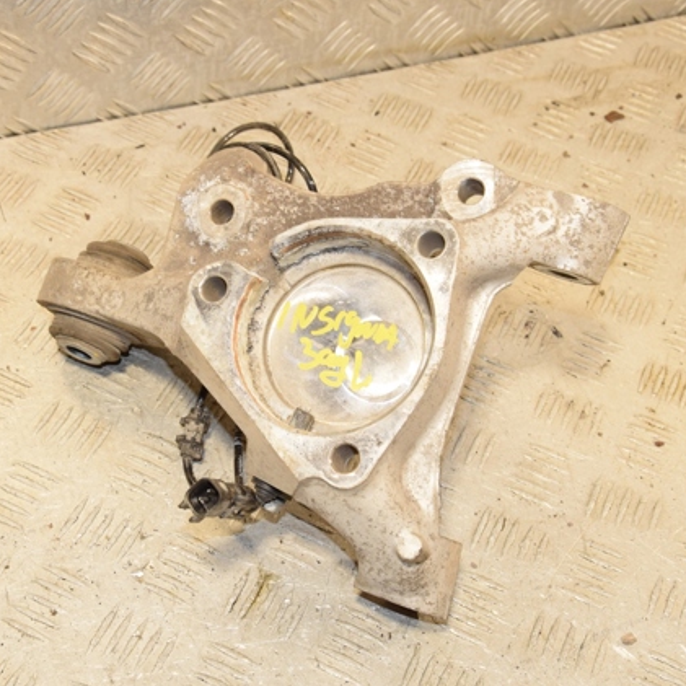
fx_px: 1390
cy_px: 345
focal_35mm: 62
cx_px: 319
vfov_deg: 27.7
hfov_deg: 27.7
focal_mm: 32
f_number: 8
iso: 800
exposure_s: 1/200
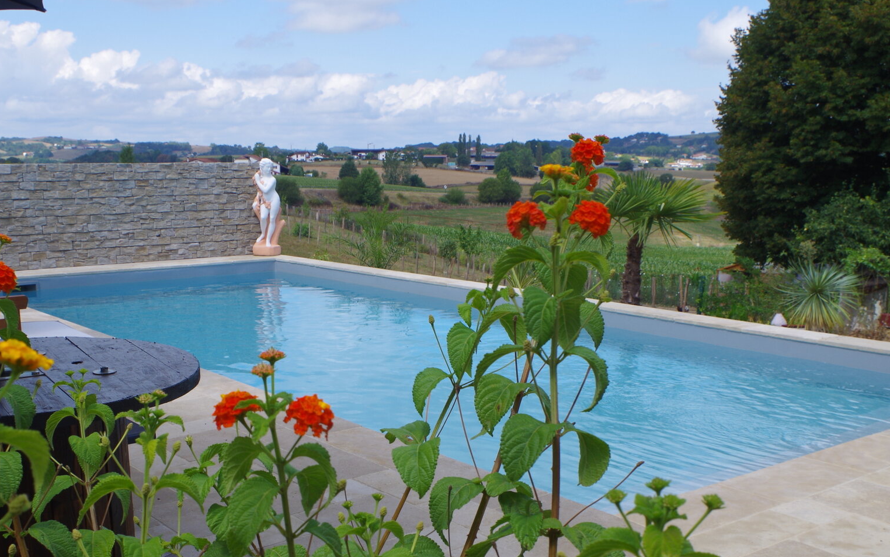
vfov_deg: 30.9
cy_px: 394
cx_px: 376
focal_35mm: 41
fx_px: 995
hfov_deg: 48.0
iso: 100
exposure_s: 1/100
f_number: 11
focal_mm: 20
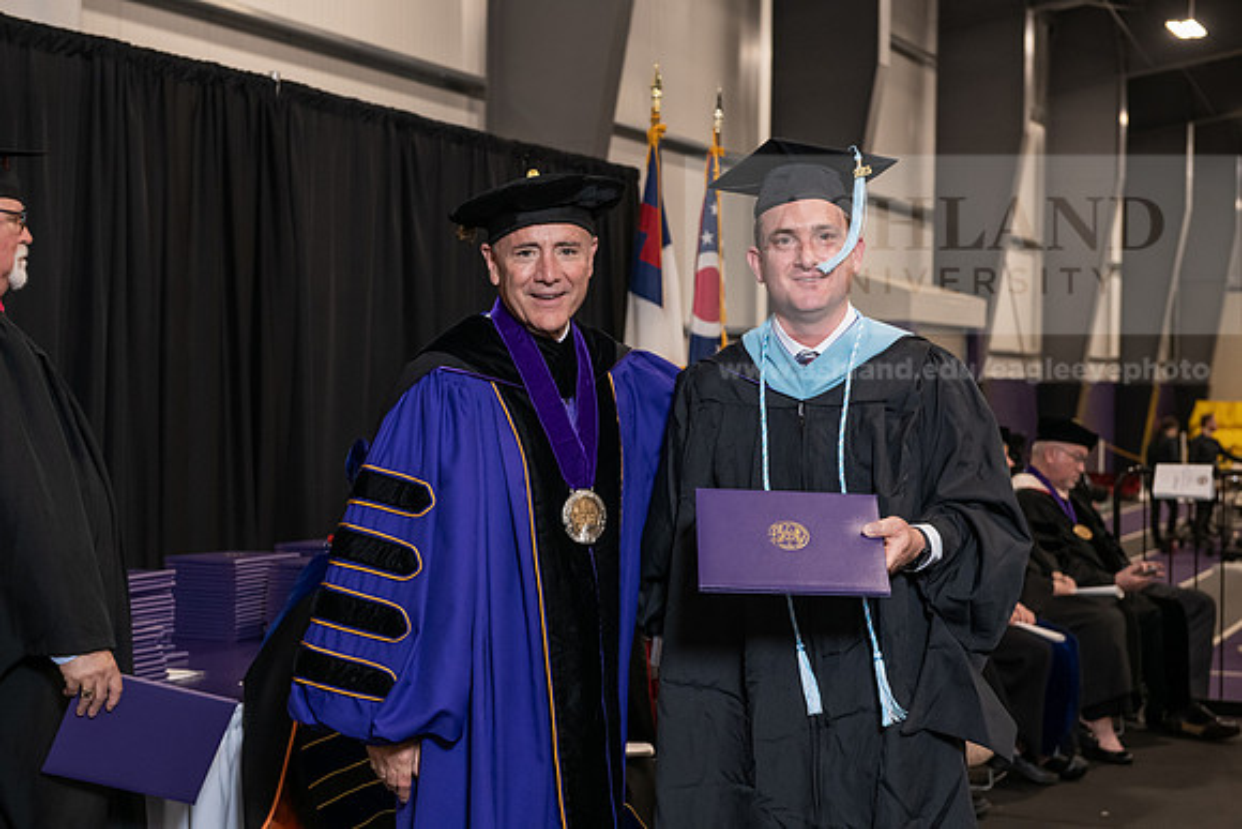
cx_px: 621
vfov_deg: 22.6
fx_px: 2070
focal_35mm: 60
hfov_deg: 33.4
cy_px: 414
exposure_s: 1/125
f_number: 5
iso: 2000
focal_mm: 60
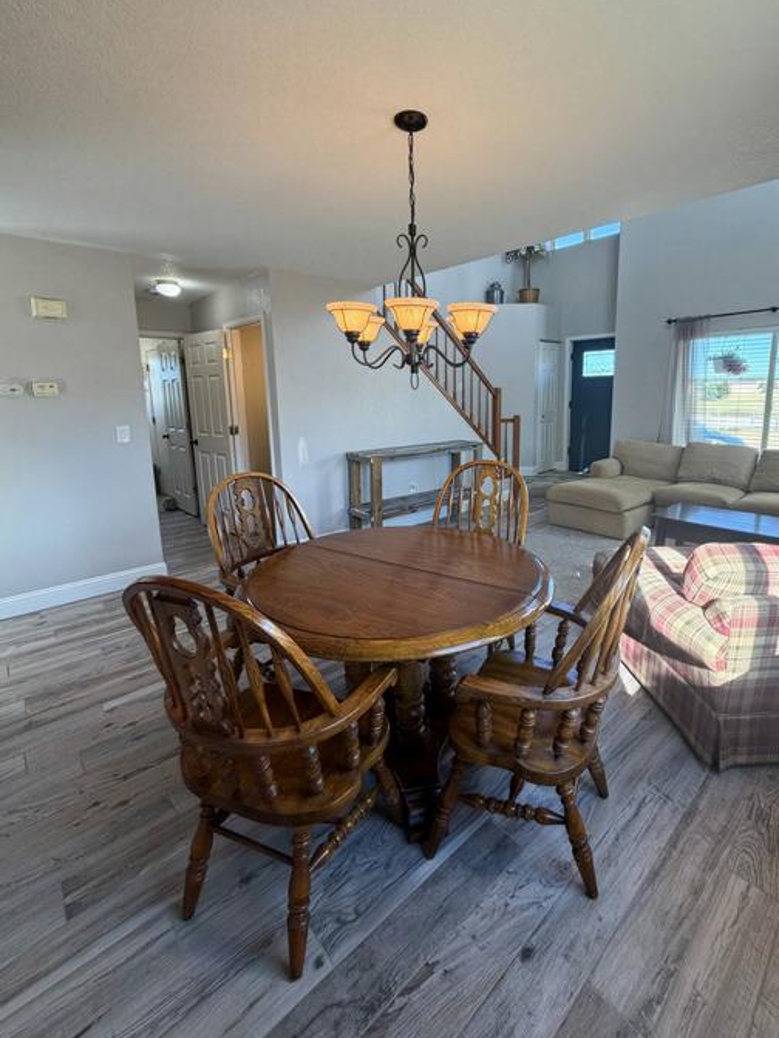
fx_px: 480
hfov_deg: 77.8
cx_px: 433
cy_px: 474
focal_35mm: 16
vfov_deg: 94.3
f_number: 2.2
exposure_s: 1/120
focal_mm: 2.22
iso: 100
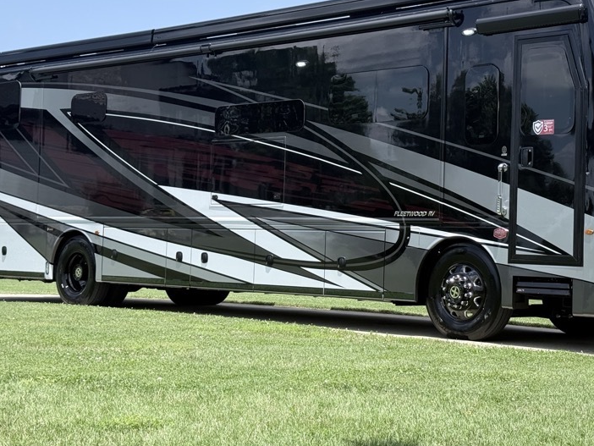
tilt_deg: +5.6
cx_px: 351
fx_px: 1202
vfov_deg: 21.0
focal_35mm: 70
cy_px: 186
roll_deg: -0.3
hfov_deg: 27.7
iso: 64
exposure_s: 1/2865
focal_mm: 6.76
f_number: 1.78
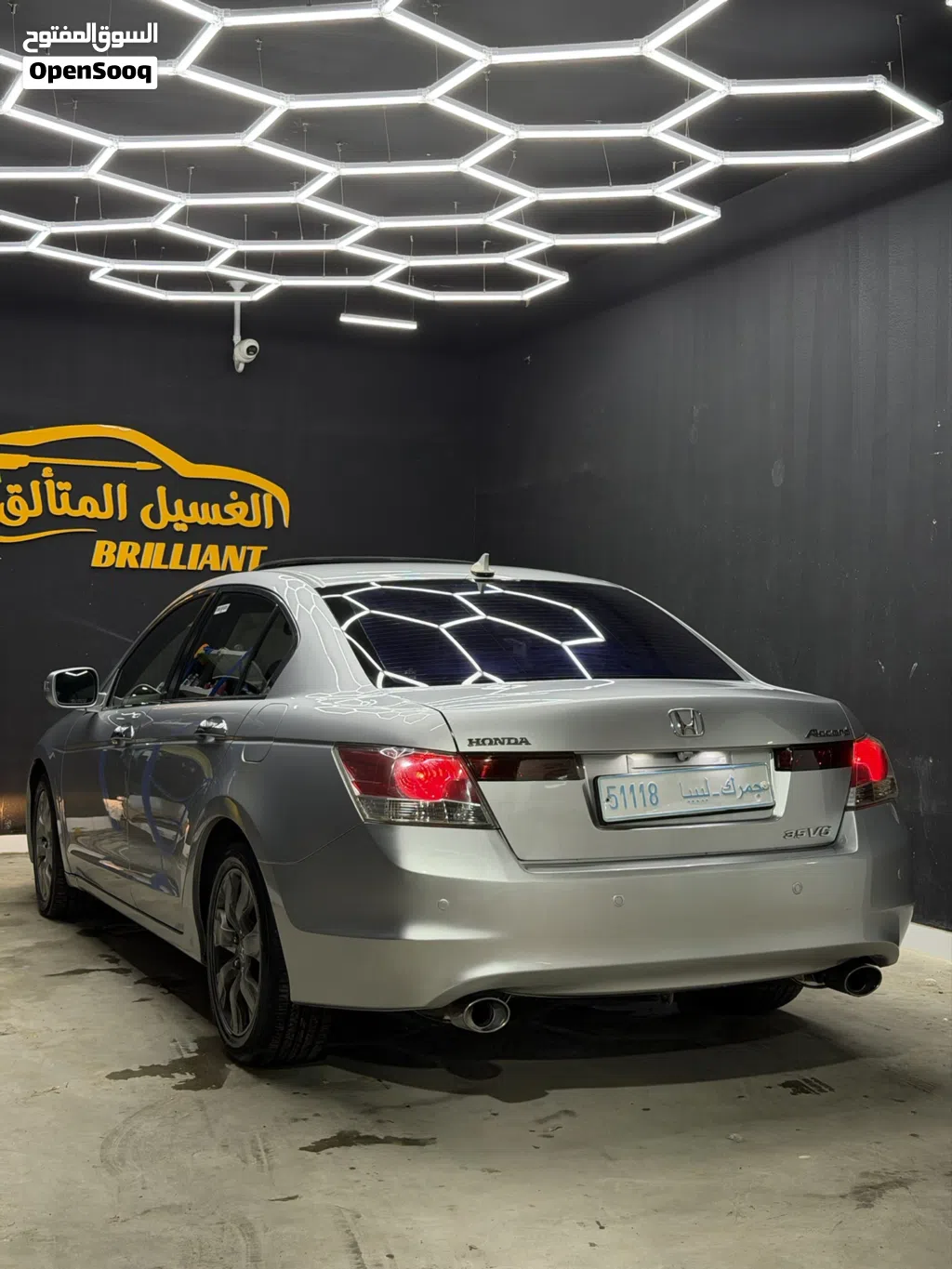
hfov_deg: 30.3
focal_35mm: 48
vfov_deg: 39.7
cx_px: 476
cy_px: 634
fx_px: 1760
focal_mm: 6.76
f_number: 1.78
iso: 160
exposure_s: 1/100
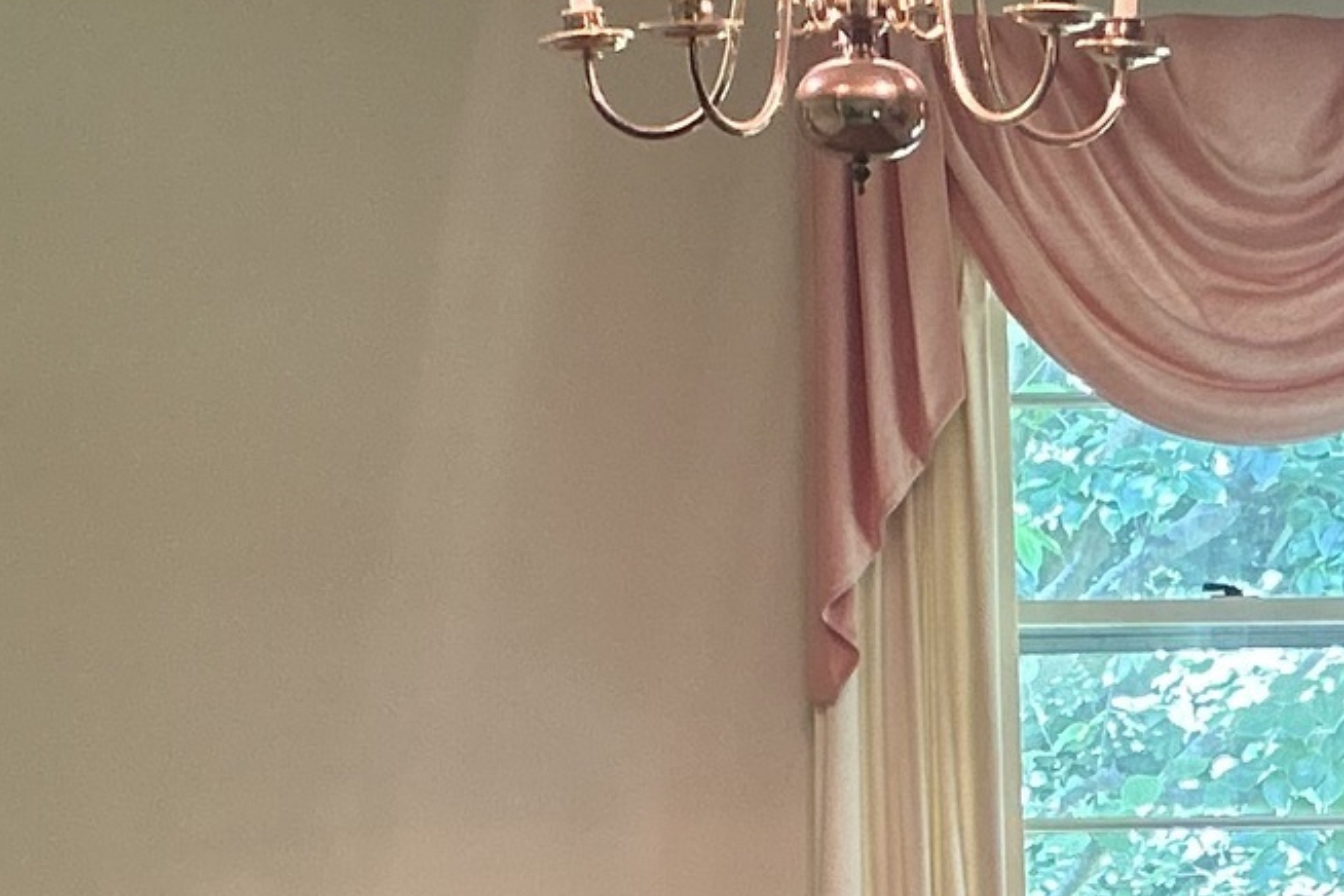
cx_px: 1025
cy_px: 1517
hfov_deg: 16.0
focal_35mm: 127
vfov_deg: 10.3
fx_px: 4741
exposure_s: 1/60
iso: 160
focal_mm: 5.7
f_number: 1.5
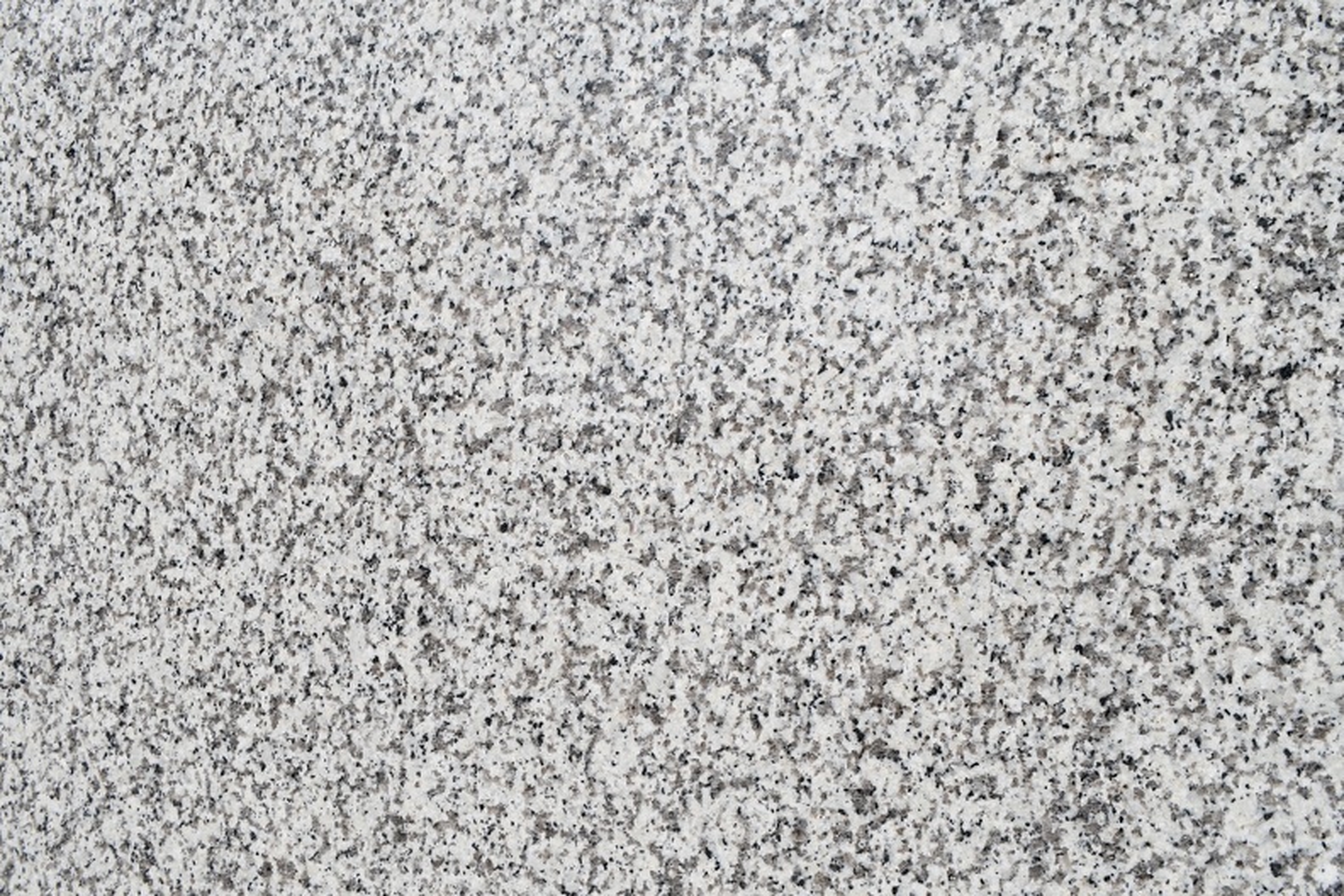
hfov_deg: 57.2
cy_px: 448
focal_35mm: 33
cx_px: 672
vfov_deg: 40.0
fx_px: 1232
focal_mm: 22
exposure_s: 1/400
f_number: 11
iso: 160
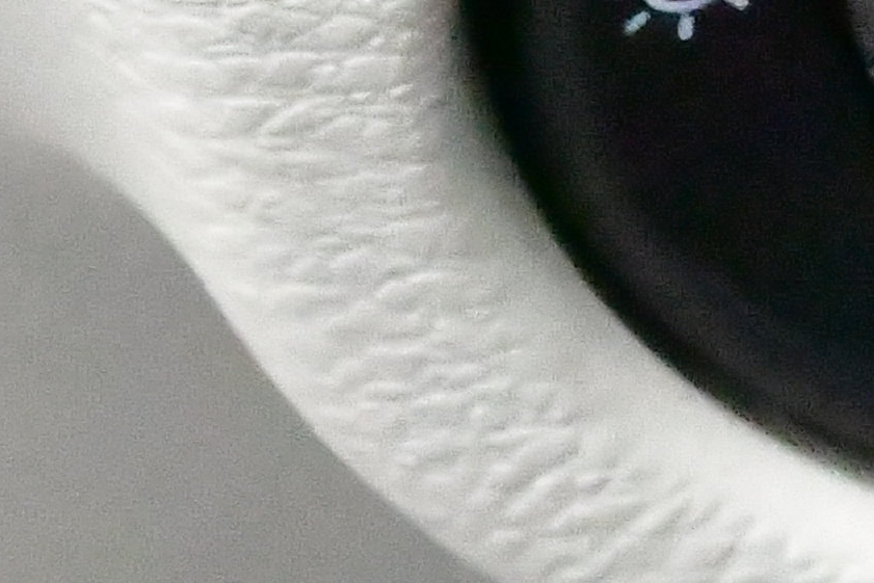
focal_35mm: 546
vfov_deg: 2.5
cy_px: -125
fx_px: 13265
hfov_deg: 3.7
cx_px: 2151
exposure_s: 1/100
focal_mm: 55
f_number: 9
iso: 36000
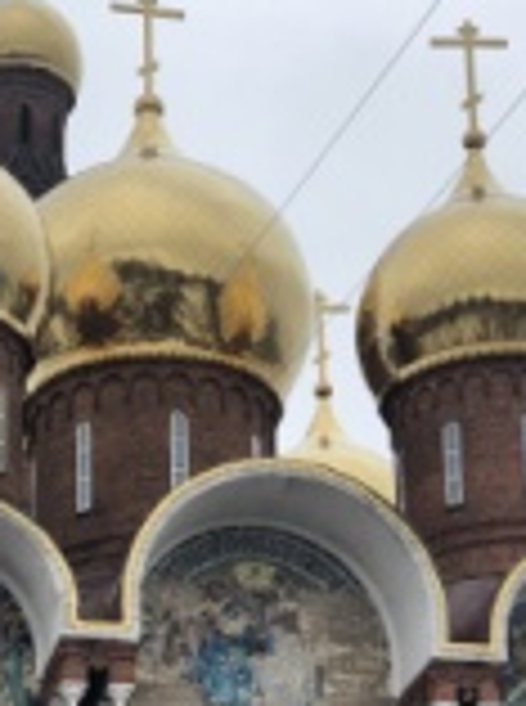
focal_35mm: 116
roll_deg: +0.8
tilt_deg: +20.7
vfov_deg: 16.7
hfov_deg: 12.7
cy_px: 679
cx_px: 144
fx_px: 2360
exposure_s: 1/355
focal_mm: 6
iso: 16
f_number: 2.4
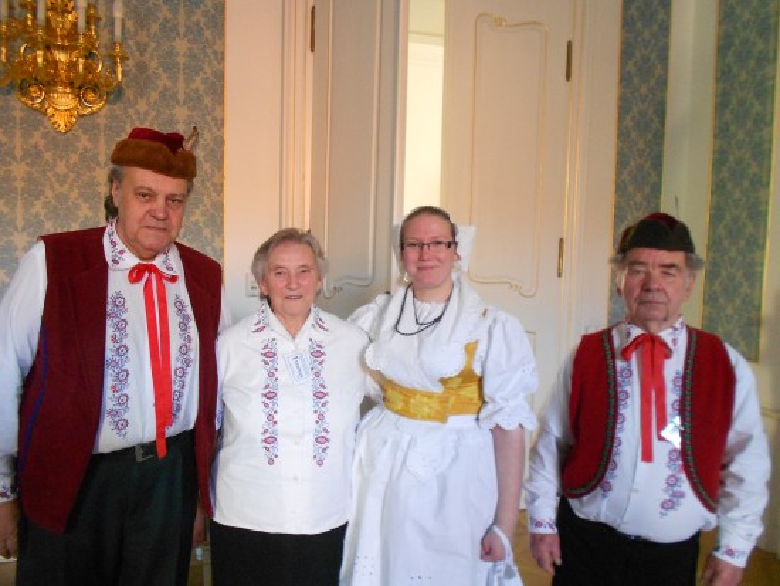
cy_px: 293
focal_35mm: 26
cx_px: 390
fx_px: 586
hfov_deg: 67.3
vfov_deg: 53.1
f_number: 3.2
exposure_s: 1/10
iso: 400
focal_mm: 4.6
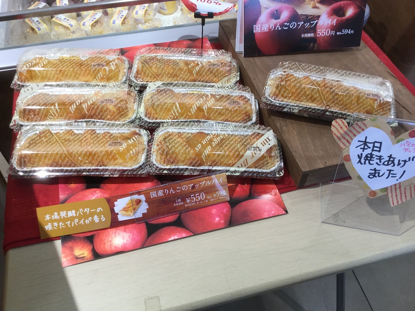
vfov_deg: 45.4
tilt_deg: -52.1
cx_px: 208
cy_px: 156
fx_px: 372
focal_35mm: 31
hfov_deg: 58.4
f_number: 2.4
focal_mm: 3.3
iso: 25
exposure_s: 1/40
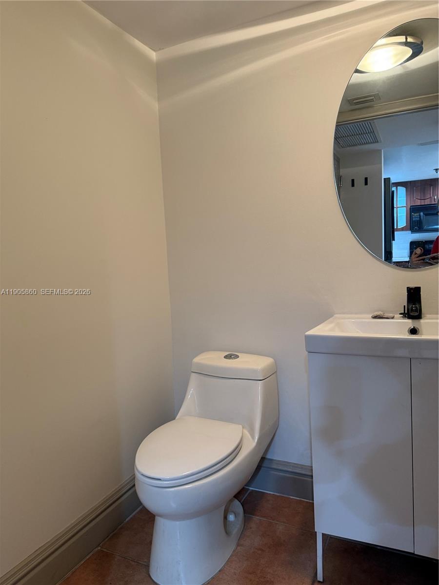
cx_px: 220
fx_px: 406
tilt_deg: -4.6
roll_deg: +2.3
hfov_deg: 56.8
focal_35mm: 24
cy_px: 292
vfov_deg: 71.6
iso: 320
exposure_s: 1/60
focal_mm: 6.76
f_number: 1.78
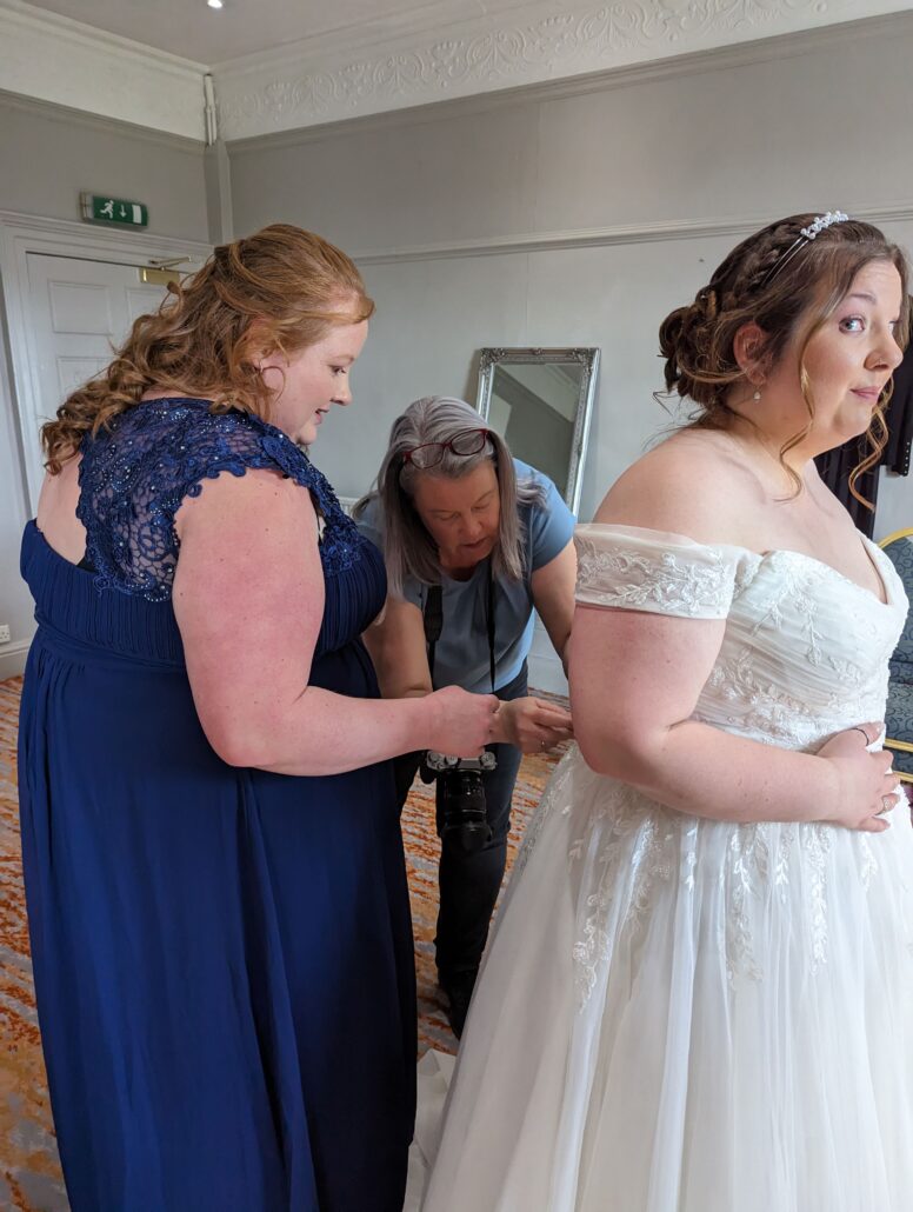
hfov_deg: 57.0
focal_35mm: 24
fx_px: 842
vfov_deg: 71.5
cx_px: 456
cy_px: 606
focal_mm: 6.81
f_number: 1.85
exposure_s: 1/432
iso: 919
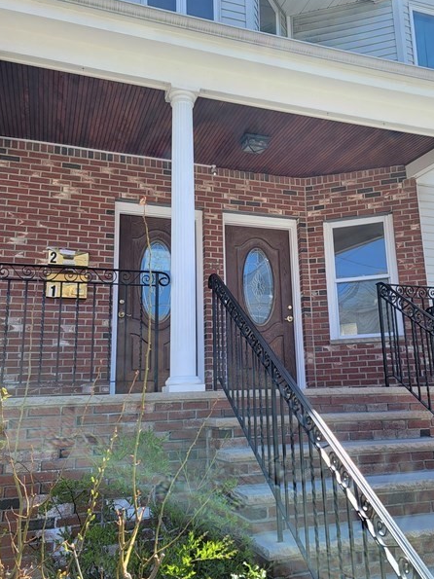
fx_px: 518
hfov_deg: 45.1
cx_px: 265
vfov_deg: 58.4
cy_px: 289
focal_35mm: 31
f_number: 1.8
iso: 16
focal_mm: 6.7
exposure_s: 1/369
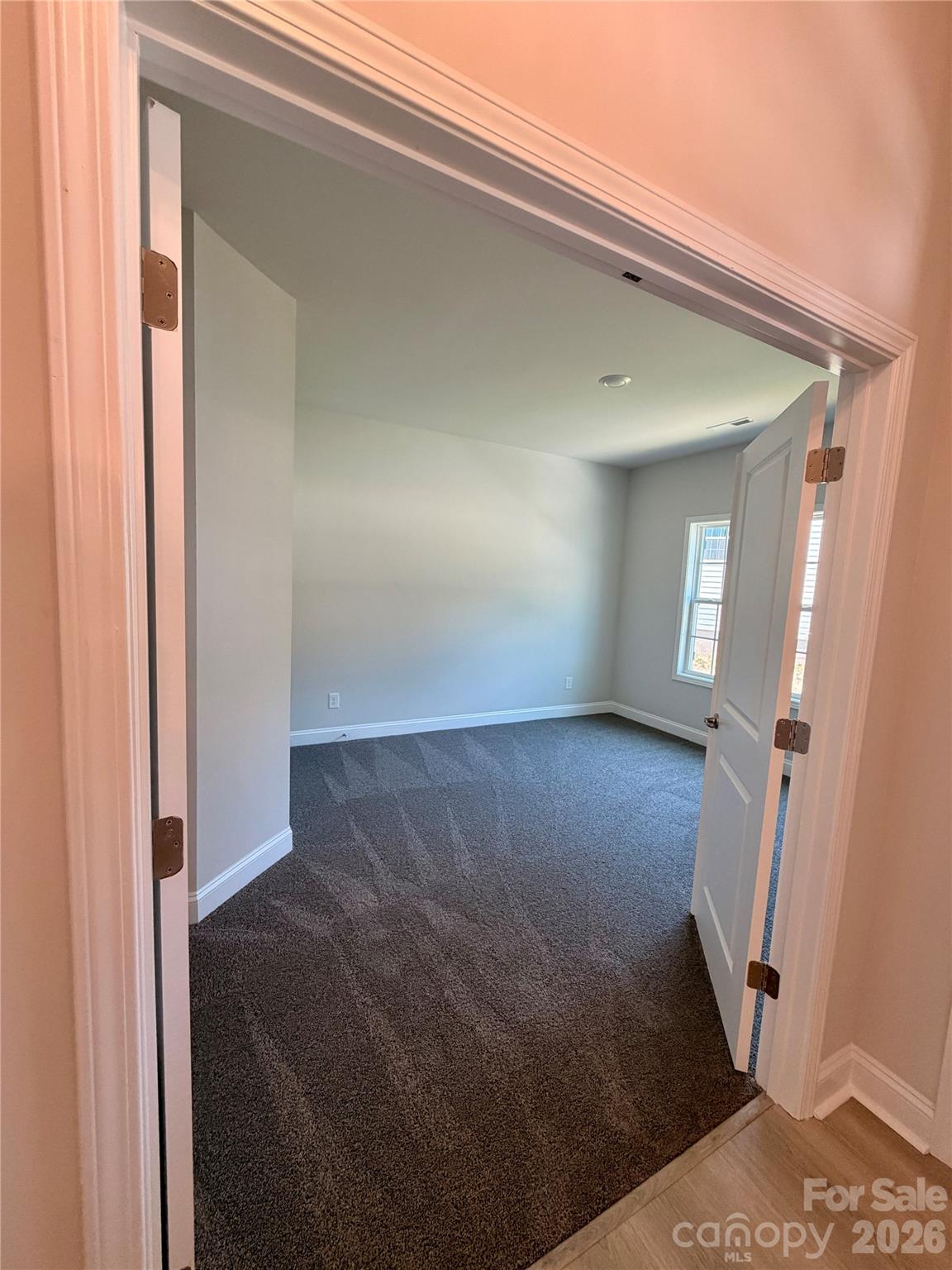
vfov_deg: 102.1
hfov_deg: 85.7
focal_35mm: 14
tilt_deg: -5.8
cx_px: 476
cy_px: 635
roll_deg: -2.7
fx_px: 513
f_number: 2.2
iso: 160
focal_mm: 2.22
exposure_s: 1/120
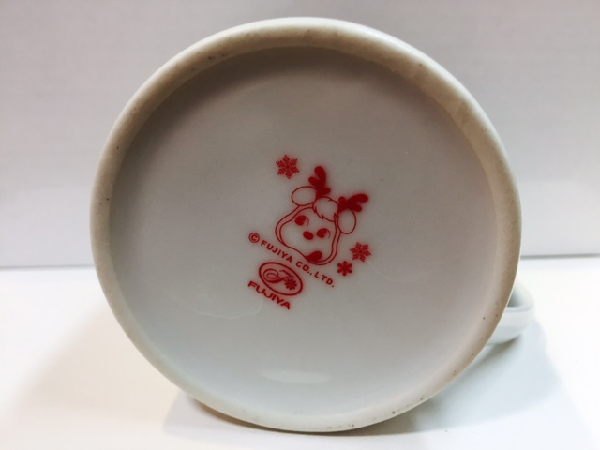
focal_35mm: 29
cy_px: 225
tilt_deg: -15.8
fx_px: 503
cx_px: 300
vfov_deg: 48.2
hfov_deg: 61.7
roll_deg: -1.7
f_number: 2.2
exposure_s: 1/33
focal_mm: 4.15
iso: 40
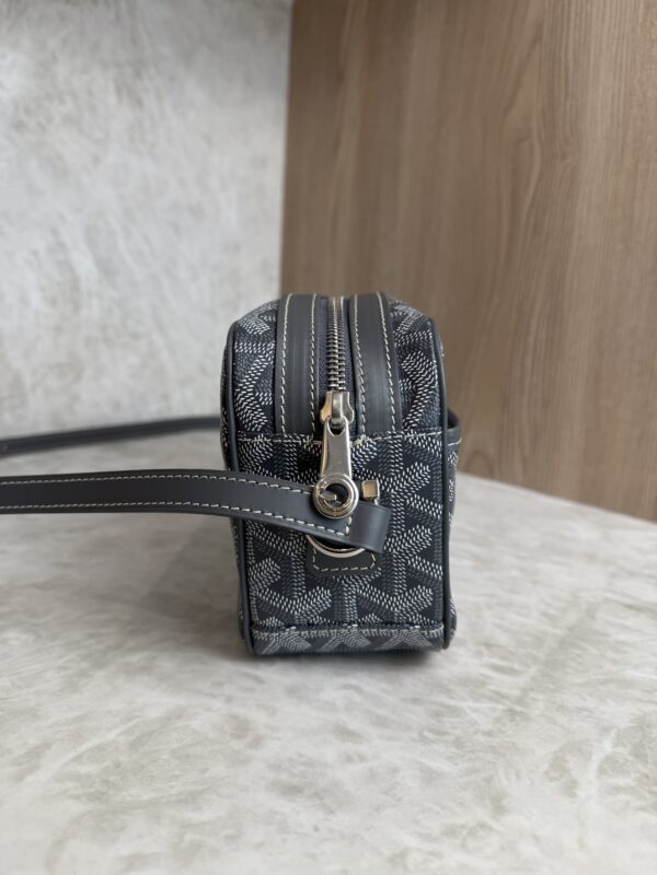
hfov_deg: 56.8
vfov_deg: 71.6
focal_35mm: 24
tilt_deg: -11.5
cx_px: 328
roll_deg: -3.6
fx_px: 607
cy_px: 438
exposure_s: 1/120
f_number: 1.78
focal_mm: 6.76
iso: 64
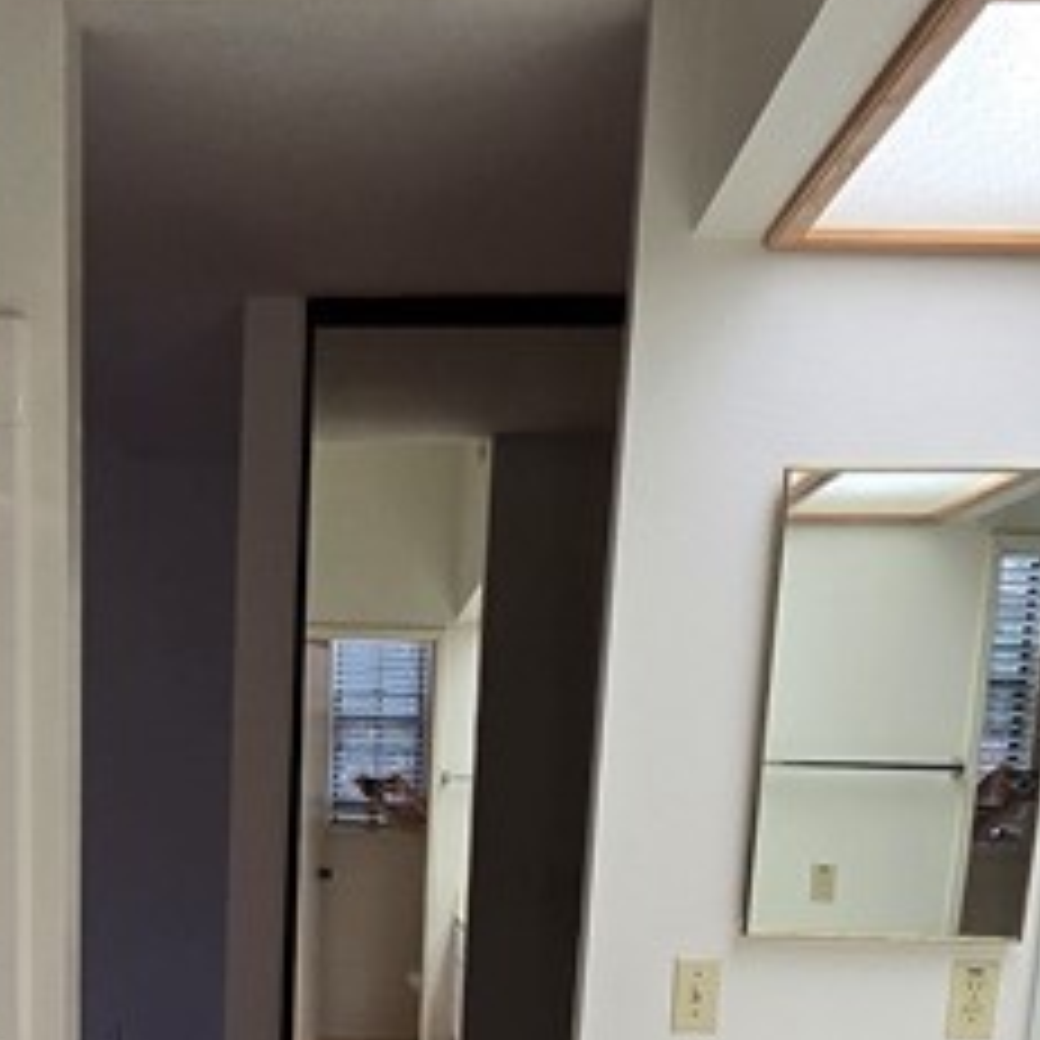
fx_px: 1734
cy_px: 1225
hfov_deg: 32.6
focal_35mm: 51
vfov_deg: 29.2
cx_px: 221
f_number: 2.2
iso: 64
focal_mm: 2.2
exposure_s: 1/60
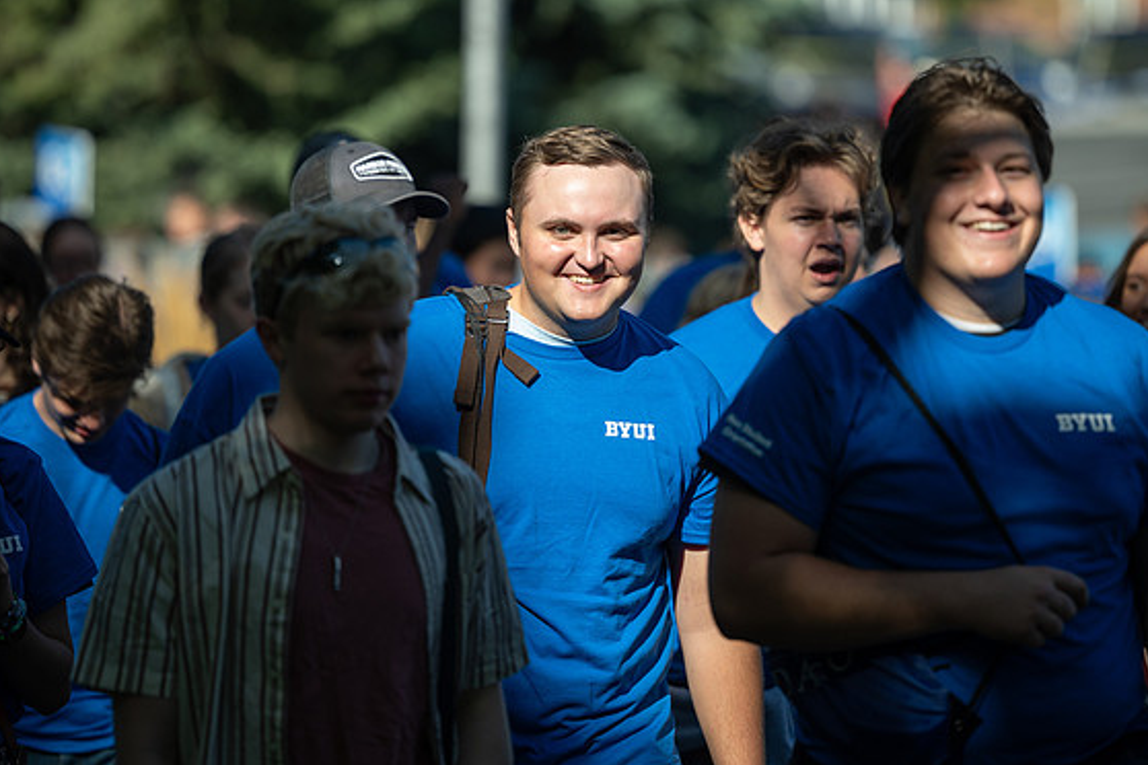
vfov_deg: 5.5
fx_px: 8035
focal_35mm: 252
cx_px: 555
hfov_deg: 8.2
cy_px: 256
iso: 80
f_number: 2.8
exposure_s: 1/1250
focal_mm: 185
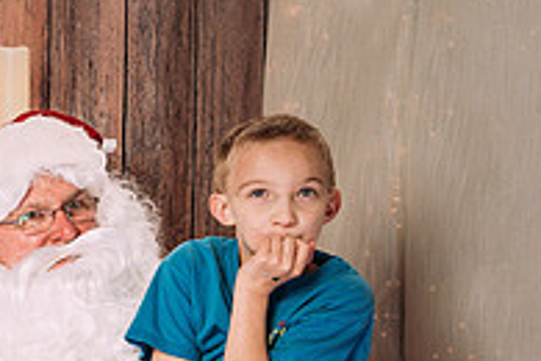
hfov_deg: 15.6
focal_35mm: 121
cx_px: -264
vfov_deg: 11.1
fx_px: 1818
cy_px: 443
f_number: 5
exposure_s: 1/100
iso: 100
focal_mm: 35
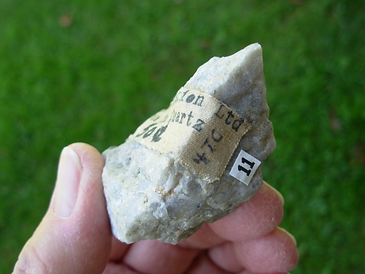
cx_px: 182
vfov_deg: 37.7
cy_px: 137
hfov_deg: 49.0
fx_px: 401
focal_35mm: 38
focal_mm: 6.3
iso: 50
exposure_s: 1/85.4
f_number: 2.9
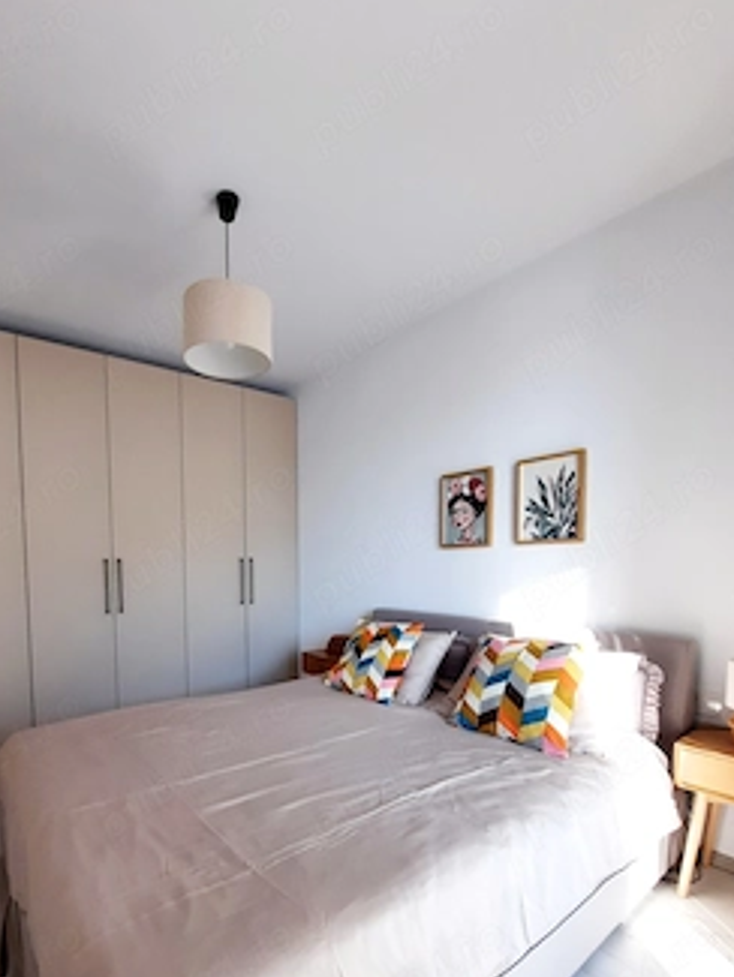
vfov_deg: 93.2
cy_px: 586
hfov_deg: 77.4
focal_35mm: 16
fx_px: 452
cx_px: 301
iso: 40
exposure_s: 1/100
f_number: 2.2
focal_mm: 1.74
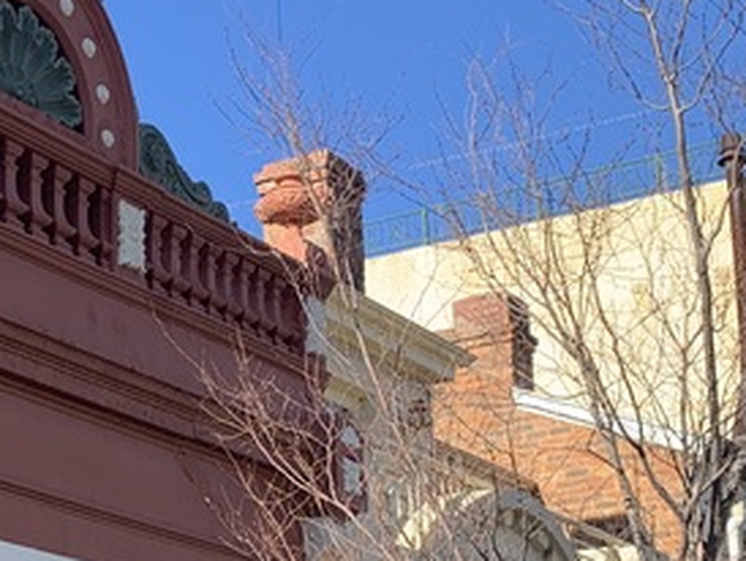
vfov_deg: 15.2
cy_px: 395
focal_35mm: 97
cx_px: 106
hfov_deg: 19.9
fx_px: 2092
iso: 25
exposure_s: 1/919
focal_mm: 4.25
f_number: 1.8
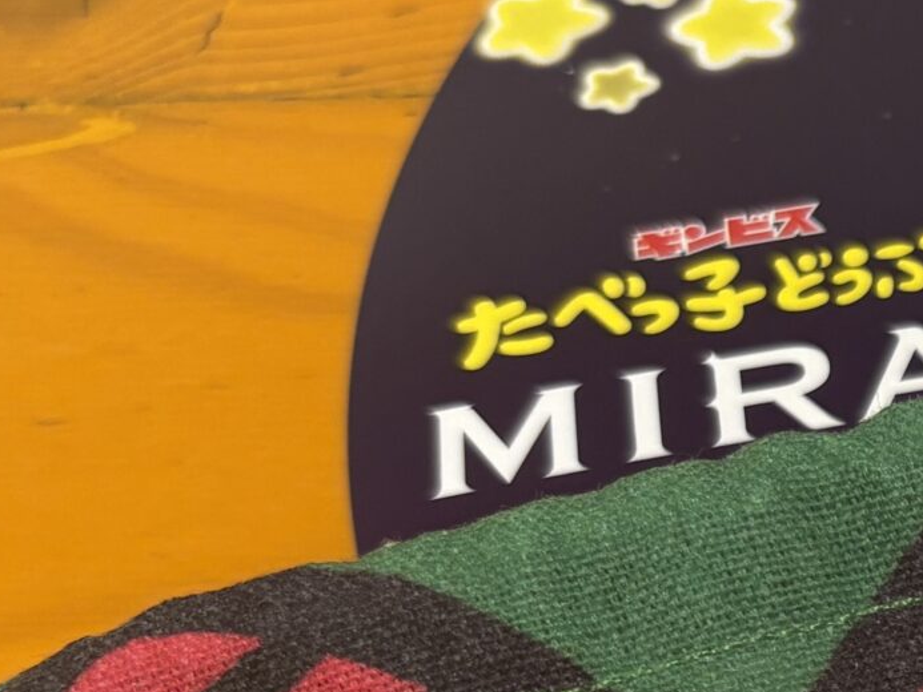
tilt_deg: -54.9
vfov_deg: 15.1
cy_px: 723
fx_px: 2560
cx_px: 1436
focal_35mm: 96
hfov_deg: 18.0
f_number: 1.6
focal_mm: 5.96
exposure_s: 1/100
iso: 100
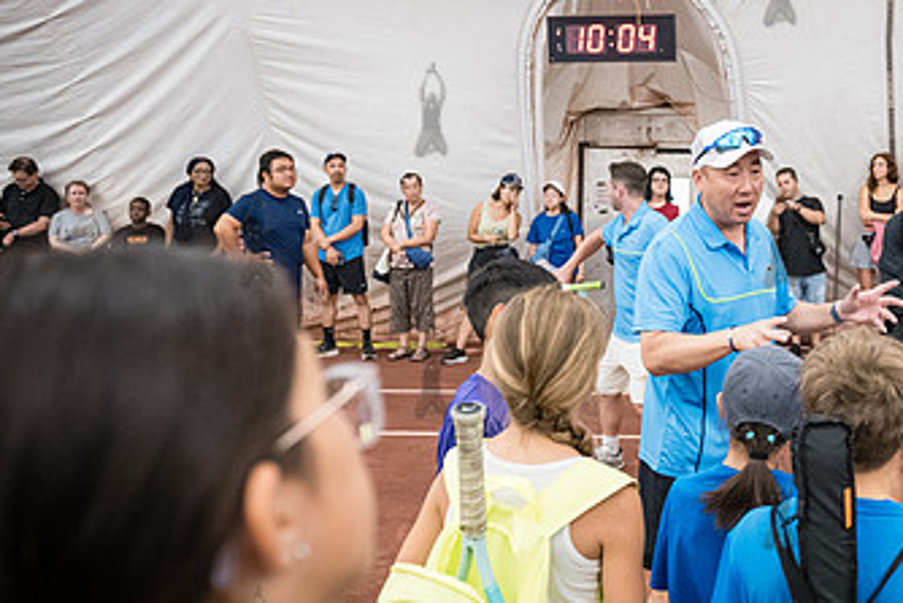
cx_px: 779
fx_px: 1179
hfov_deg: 39.5
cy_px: 239
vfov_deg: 28.6
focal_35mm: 47
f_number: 3.5
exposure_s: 1/400
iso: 6400
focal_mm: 26
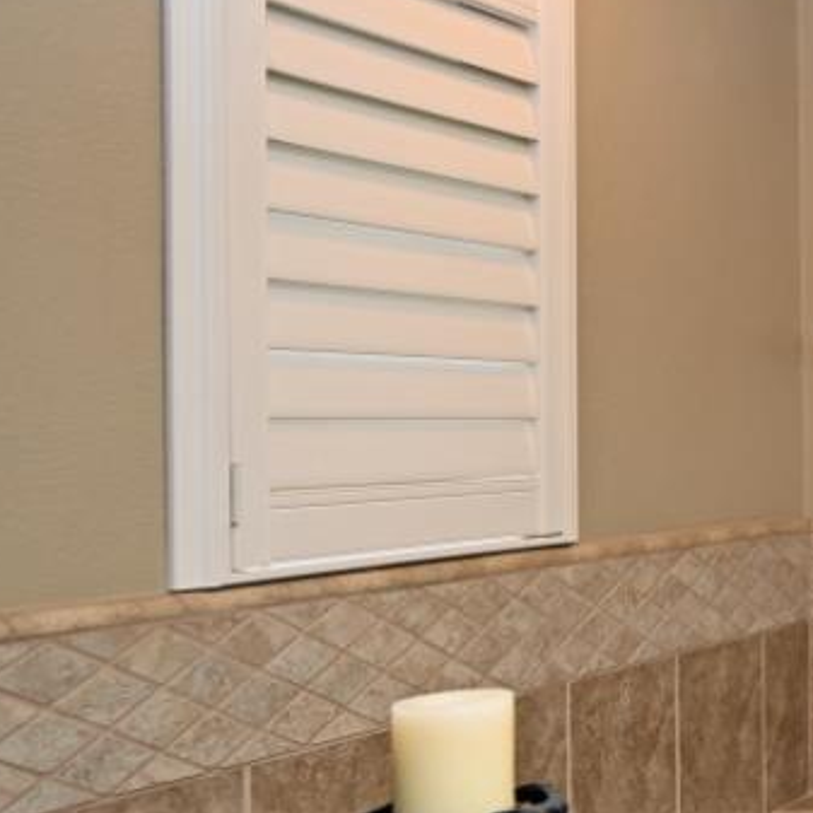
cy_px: 439
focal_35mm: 53
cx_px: 1539
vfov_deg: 32.2
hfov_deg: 20.3
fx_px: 1408
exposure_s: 1/60
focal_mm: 14
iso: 360
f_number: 4
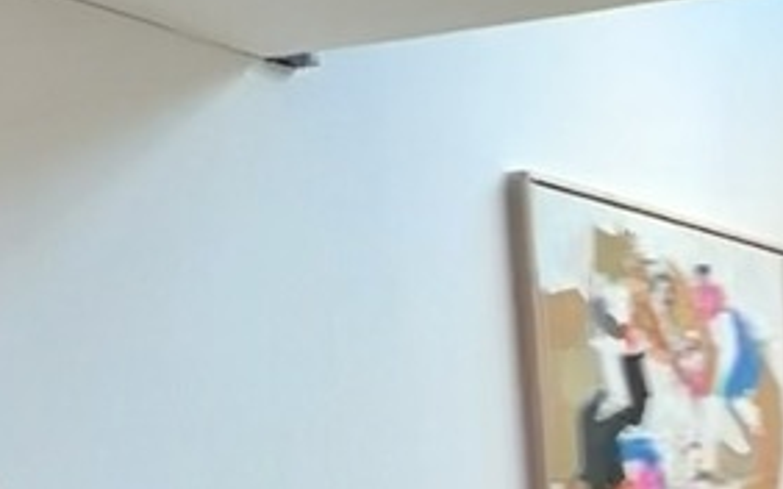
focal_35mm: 79
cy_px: 924
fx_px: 1685
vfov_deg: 14.3
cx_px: 1008
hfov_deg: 23.3
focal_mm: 2.22
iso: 100
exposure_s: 1/100
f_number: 2.2
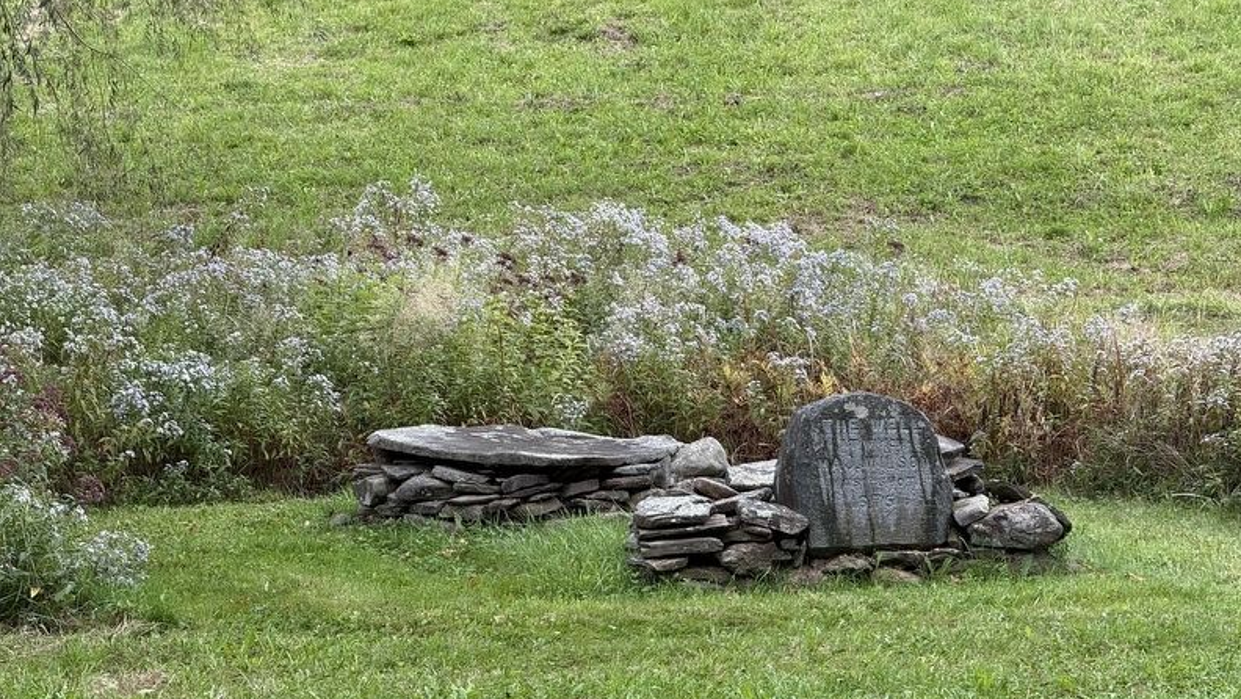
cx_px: 625
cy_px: 462
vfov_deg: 9.2
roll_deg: +0.7
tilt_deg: -7.2
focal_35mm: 132
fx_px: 4345
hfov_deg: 16.3
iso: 50
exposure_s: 1/113
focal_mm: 15.66
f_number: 2.8
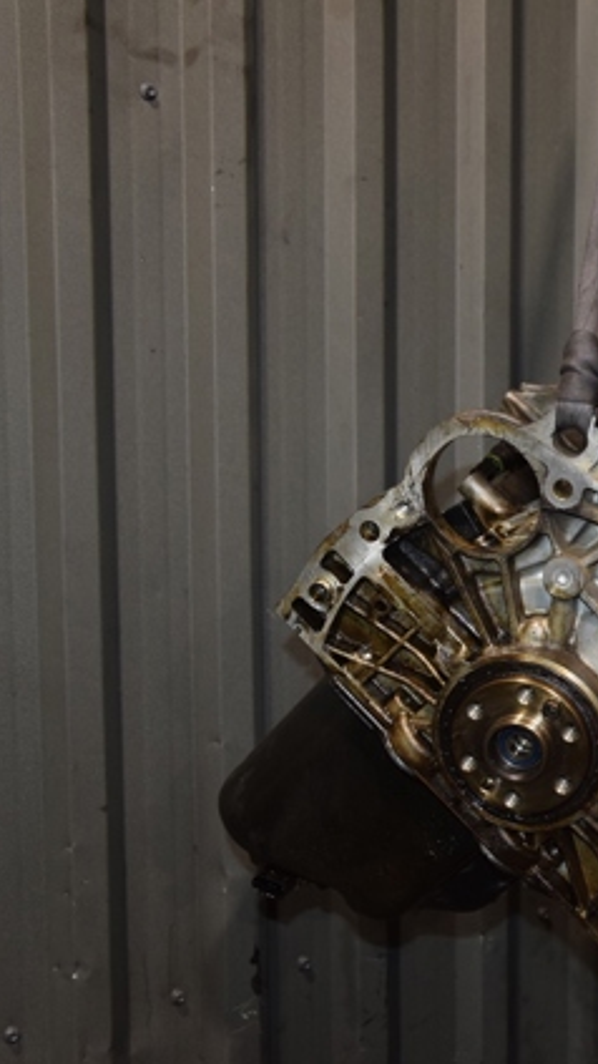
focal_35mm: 57
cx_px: 671
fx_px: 1606
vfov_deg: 36.6
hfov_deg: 20.1
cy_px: 531
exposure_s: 1/60
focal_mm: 24
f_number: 5
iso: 800
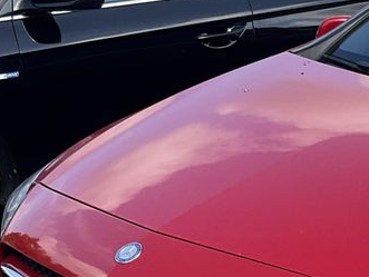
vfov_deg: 13.9
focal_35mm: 105
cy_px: 290
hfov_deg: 17.4
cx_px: 503
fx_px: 1120
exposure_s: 1/509
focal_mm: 3
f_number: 1.8
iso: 25
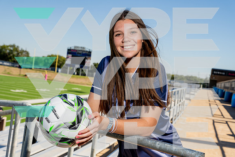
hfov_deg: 35.6
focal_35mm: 56
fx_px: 366
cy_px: 78
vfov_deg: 24.2
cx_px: 118
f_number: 8
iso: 100
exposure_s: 1/250
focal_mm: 56
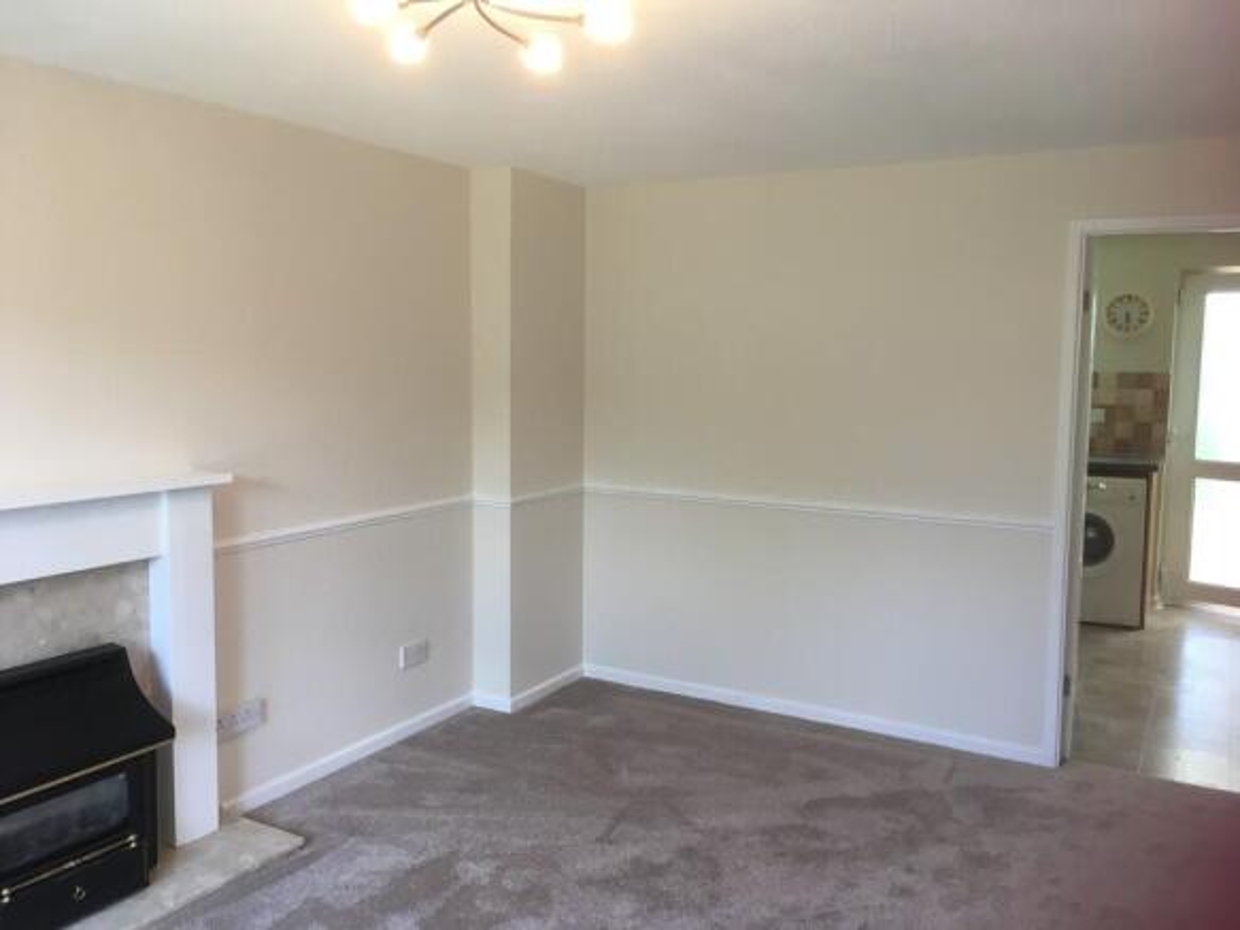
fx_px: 1039
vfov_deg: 48.2
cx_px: 620
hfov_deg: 61.7
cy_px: 465
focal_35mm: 29
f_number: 2.2
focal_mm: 4.15
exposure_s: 1/33
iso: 50
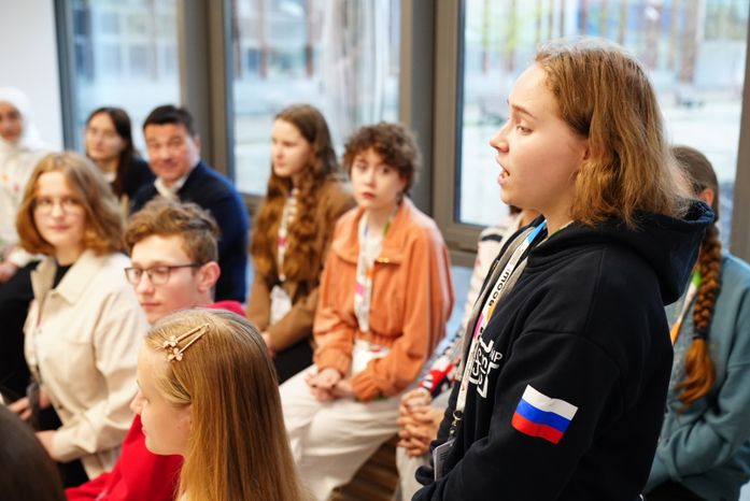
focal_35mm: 43
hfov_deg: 45.4
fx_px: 897
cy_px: 250
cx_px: 375
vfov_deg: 31.2
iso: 3200
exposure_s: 1/500
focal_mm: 43
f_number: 3.5
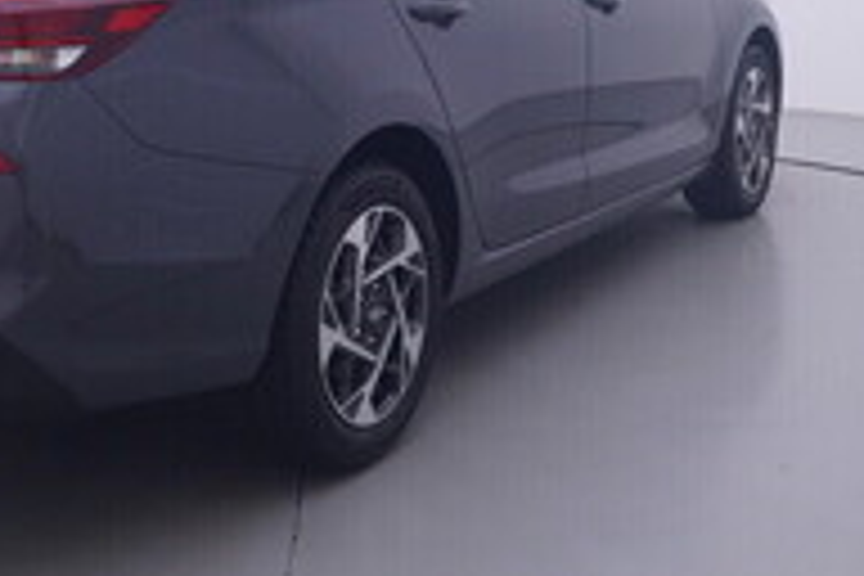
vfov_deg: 20.2
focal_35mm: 64
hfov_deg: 31.2
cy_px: -43
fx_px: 1546
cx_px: 394
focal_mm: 15
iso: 200
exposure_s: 1/80
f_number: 5
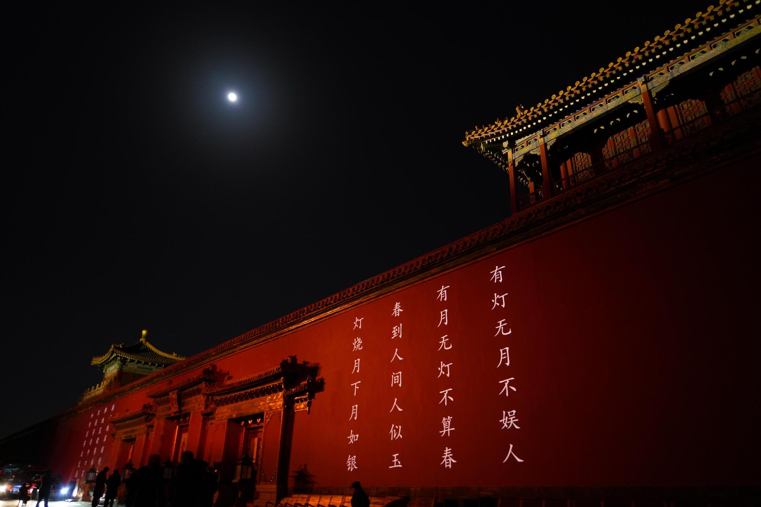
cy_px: 254
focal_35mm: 24
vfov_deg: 53.1
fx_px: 507
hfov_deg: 73.7
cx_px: 380
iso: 1600
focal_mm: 24
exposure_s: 1/15
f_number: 4
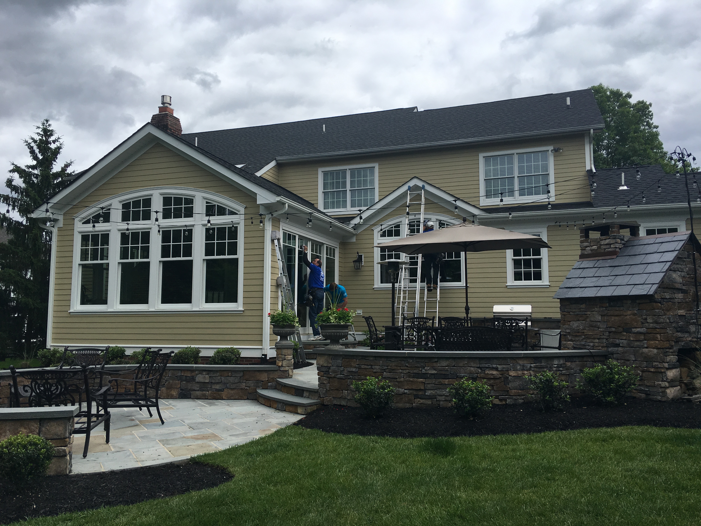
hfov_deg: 61.7
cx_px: 350
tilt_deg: +7.5
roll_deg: -0.1
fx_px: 587
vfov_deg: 48.2
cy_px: 263
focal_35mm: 29
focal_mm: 4.15
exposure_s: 1/1603
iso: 25
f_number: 2.2
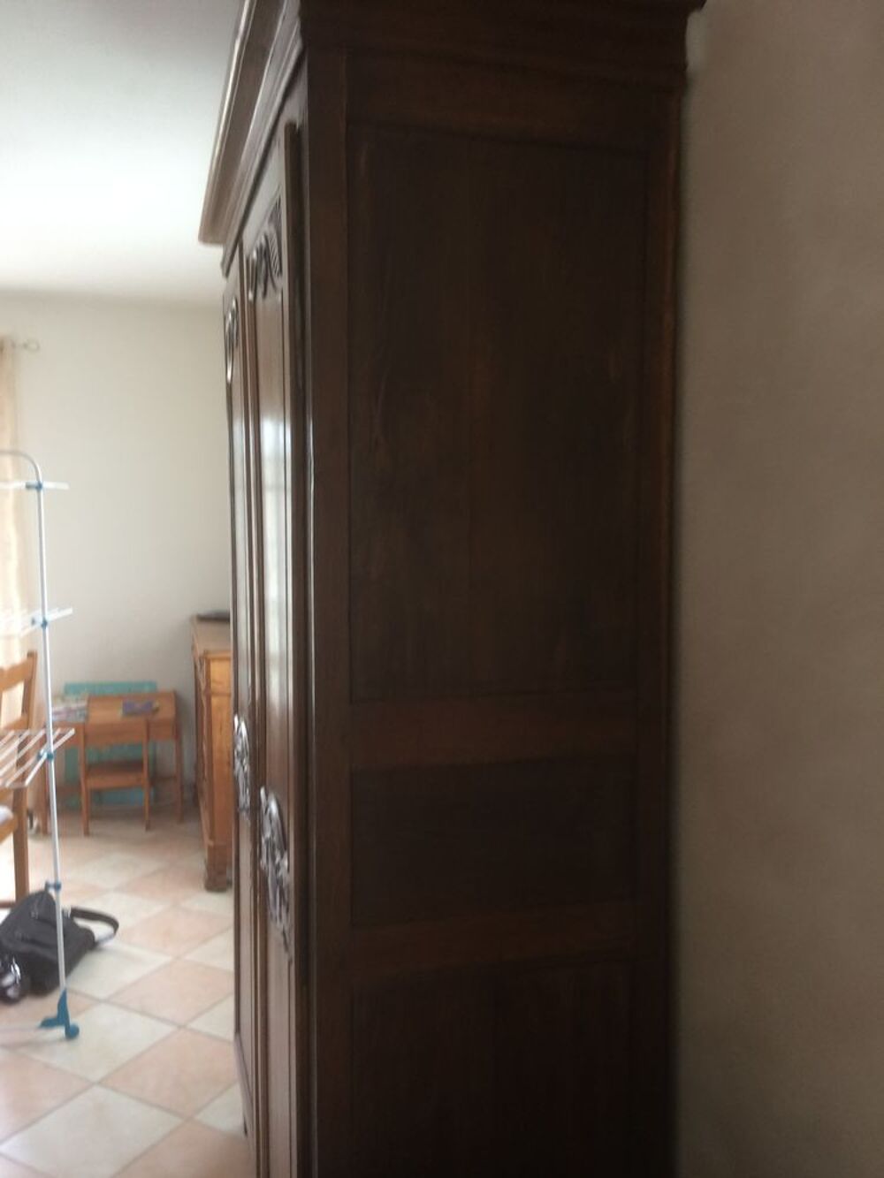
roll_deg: +2.0
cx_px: 442
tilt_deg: -1.5
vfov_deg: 61.7
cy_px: 589
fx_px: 987
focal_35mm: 29
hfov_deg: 48.2
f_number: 2.2
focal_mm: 4.15
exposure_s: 1/33
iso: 125
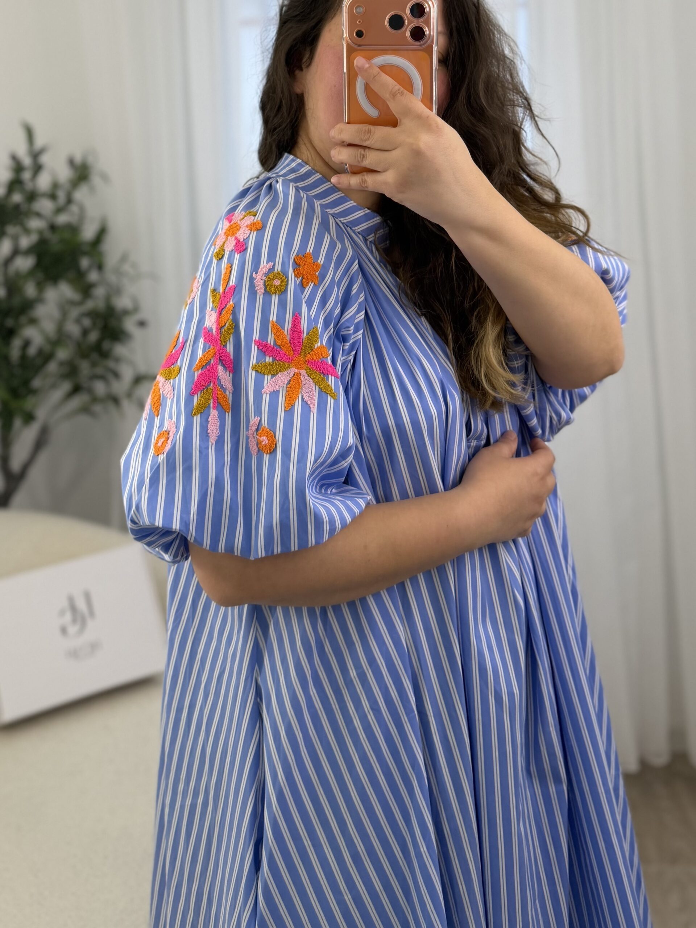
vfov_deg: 71.6
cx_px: 348
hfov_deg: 56.8
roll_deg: +4.8
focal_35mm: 24
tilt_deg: -15.4
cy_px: 464
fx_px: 643
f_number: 1.78
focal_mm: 6.76
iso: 80
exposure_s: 1/100
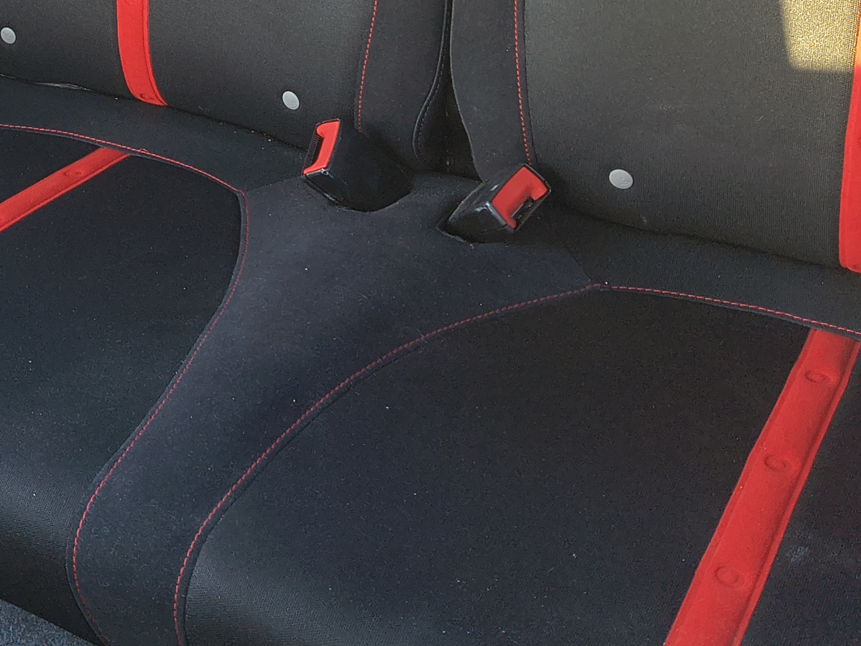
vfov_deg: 21.9
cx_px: 102
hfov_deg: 29.6
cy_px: -86
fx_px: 1567
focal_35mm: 63
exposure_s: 1/120
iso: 239
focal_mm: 4.68
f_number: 1.7
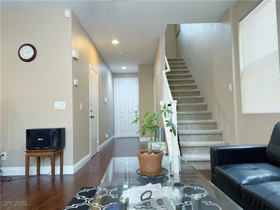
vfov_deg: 56.8
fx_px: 194
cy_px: 105
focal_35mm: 24
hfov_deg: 71.6
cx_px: 140
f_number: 1.78
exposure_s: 1/60
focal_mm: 6.76
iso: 200
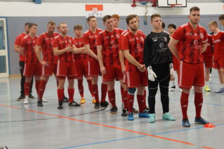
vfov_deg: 15.6
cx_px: 119
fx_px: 544
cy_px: 70
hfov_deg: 23.3
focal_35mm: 88
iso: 1250
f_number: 5
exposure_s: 1/80
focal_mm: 49
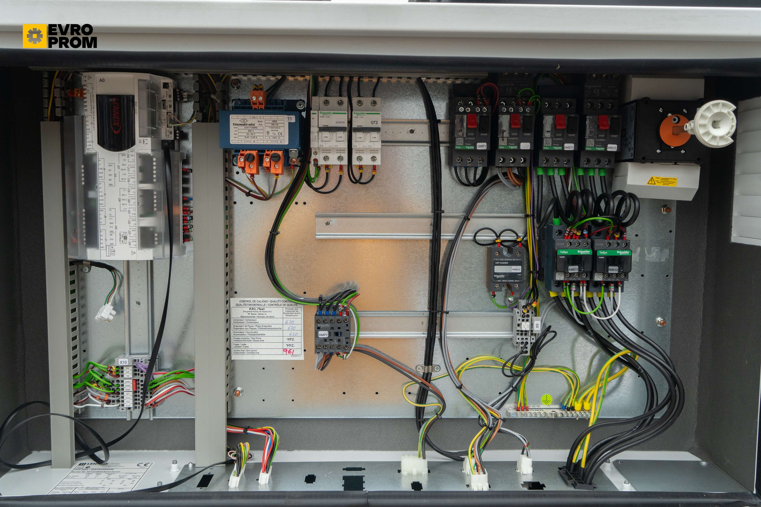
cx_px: 380
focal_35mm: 32
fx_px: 676
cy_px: 254
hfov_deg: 58.7
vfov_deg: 41.1
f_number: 7.1
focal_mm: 32
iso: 800
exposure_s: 1/50
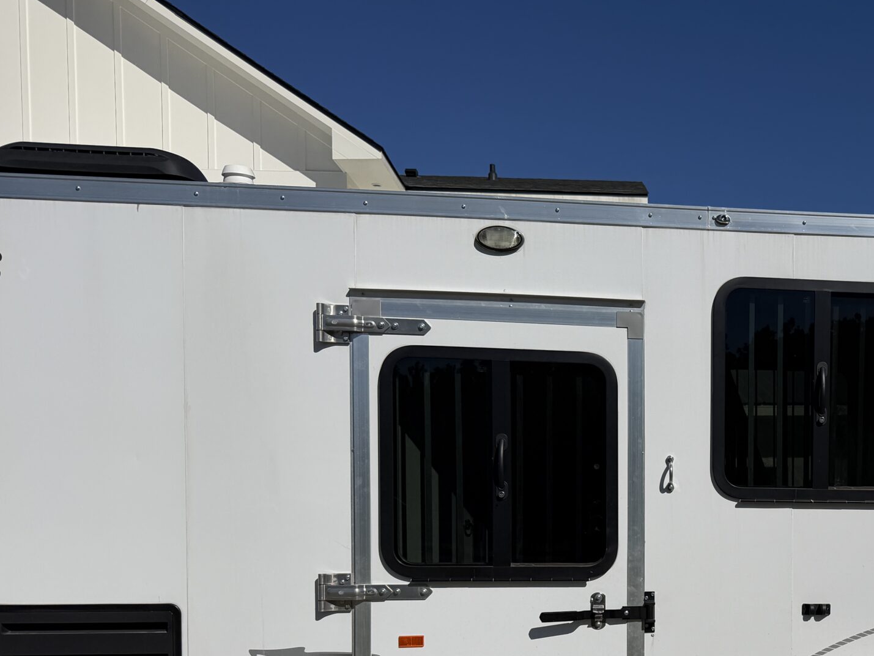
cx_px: 768
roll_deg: +0.7
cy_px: 553
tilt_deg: -1.8
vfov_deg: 32.4
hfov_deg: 40.8
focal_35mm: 43
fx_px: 1086
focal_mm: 6.76
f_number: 1.78
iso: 80
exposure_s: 1/17544
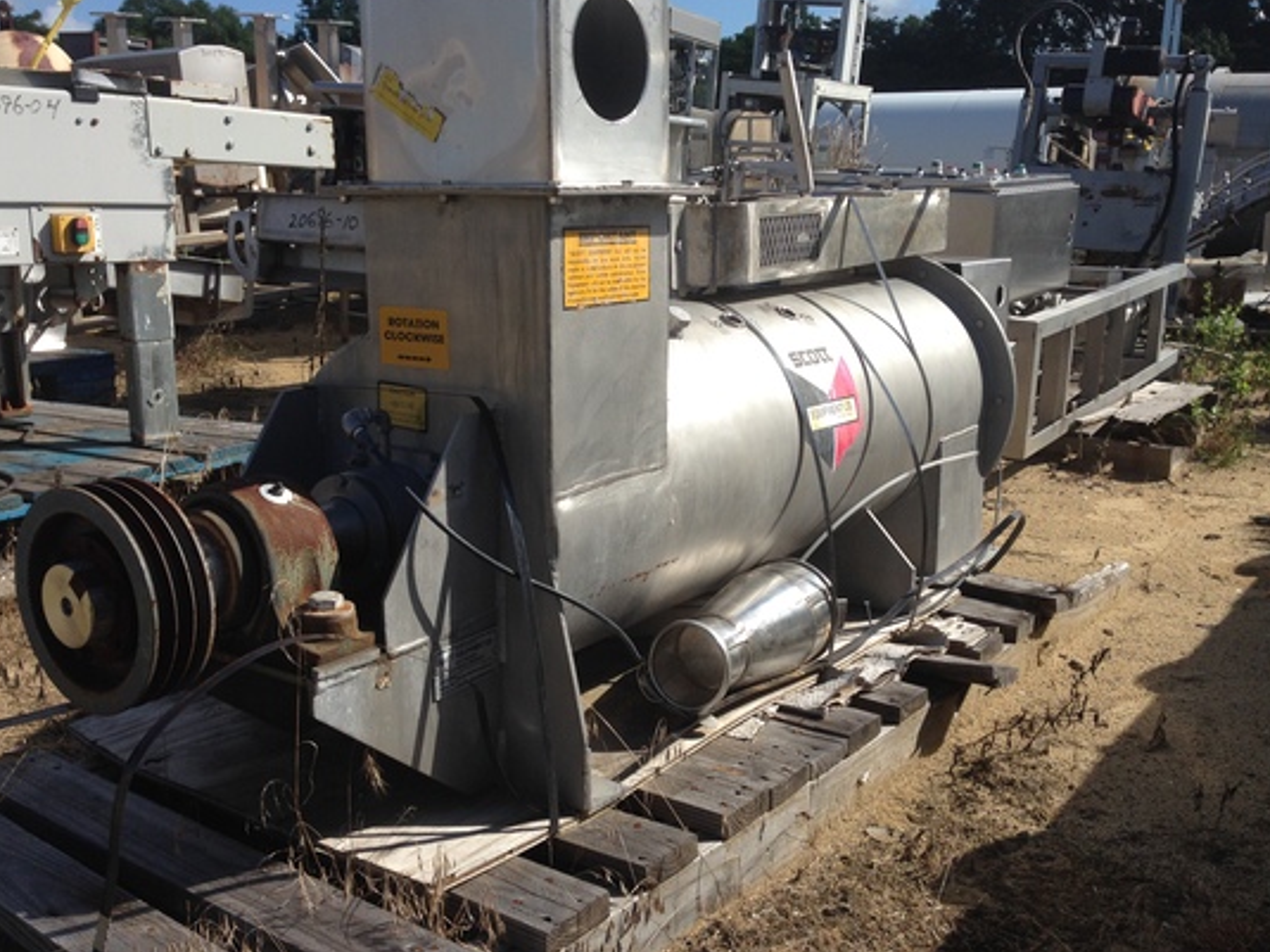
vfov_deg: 38.6
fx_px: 1357
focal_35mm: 37
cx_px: 669
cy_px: 461
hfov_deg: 50.1
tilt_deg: -13.1
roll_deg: -1.4
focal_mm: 4.12
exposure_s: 1/2008
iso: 50
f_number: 2.4
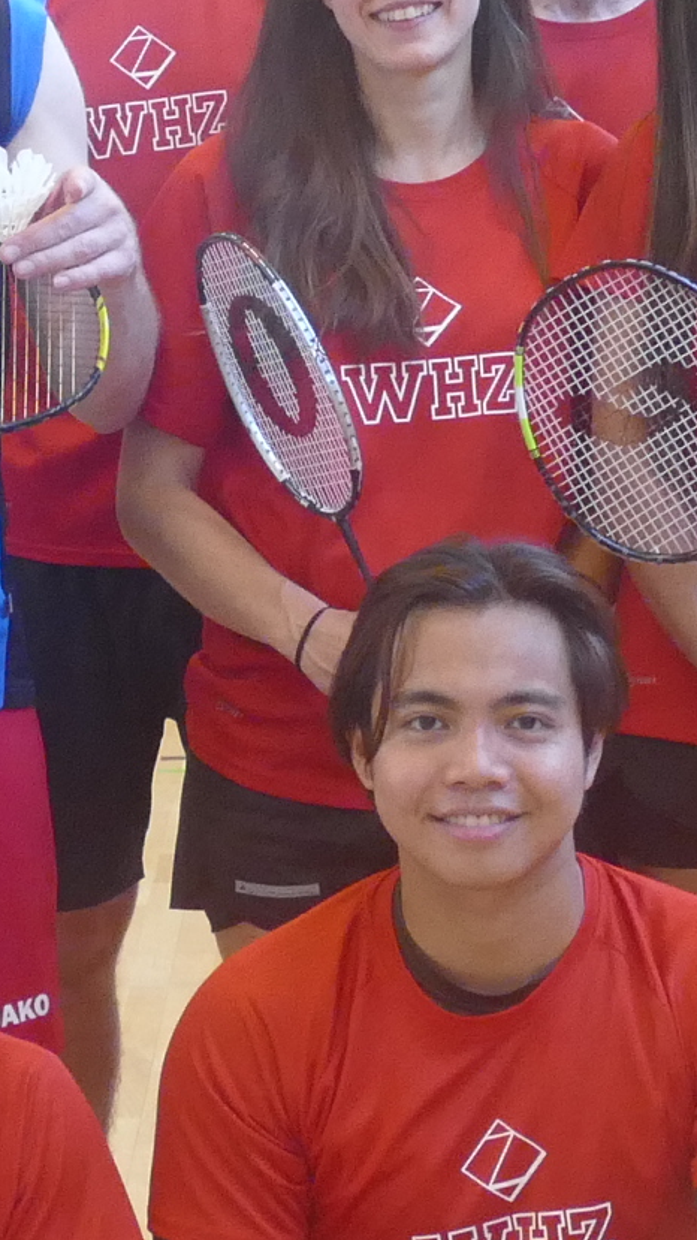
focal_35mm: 172
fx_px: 5654
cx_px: -94
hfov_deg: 7.0
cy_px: 522
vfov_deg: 12.5
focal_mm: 12.9
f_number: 3.1
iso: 1000
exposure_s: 1/80
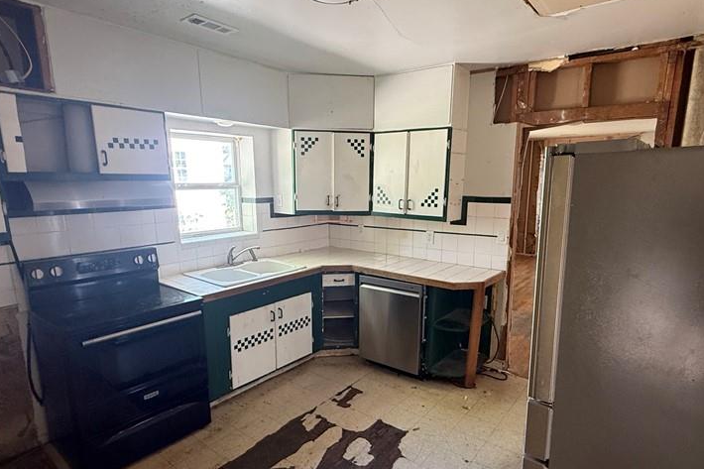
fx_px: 411
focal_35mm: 21
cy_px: 263
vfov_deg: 59.3
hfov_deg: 81.2
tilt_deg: -11.5
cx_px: 358
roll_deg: +0.4
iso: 320
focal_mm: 2.22
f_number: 2.2
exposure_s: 1/68
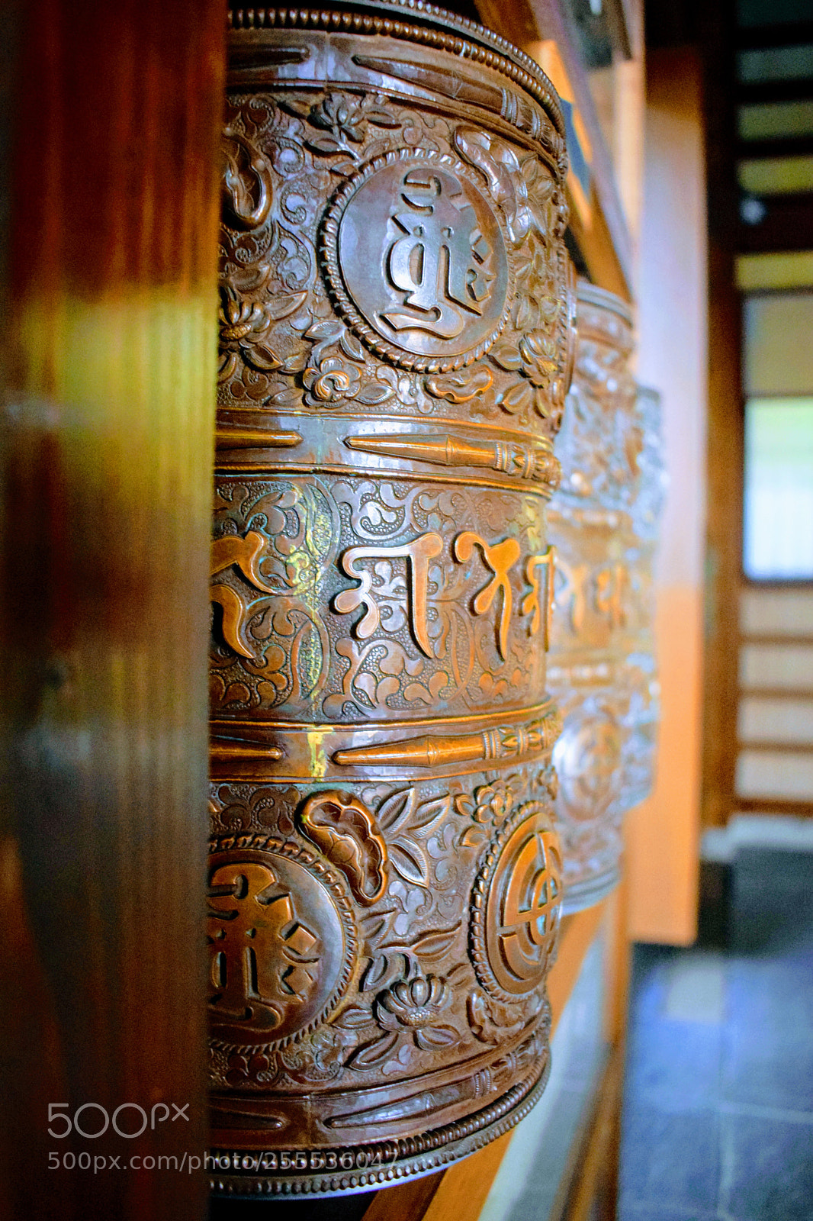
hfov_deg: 43.6
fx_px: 1017
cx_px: 406
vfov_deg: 61.9
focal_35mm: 30
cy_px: 610
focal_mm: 20
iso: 4000
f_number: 3.5
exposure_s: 1/60
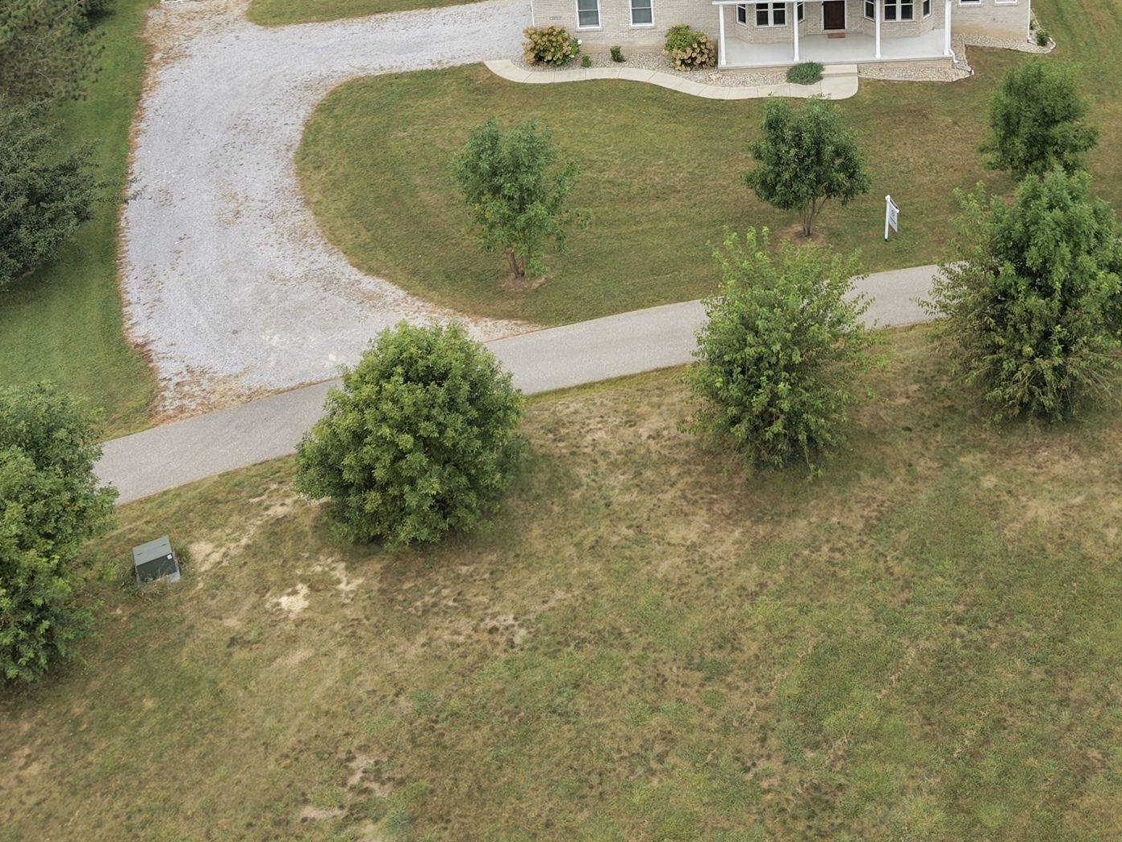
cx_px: 877
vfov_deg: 25.6
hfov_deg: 35.2
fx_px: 1718
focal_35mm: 53
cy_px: -69
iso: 170
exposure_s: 1/2000
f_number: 1.8
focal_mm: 8.67
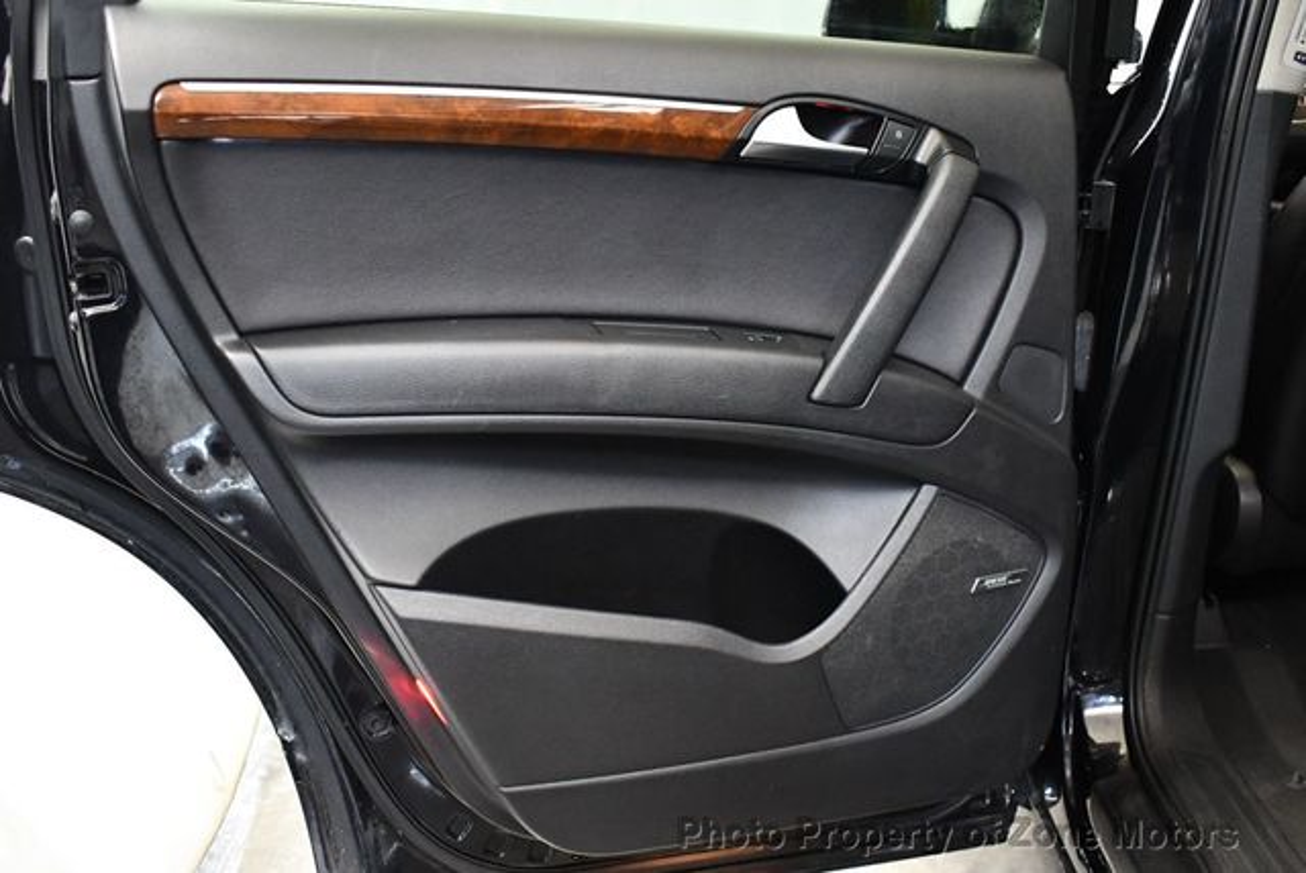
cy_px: 436
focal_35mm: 36
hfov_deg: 53.1
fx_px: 1307
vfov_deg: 36.9
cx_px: 653
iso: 4500
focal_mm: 18
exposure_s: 1/60
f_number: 3.5
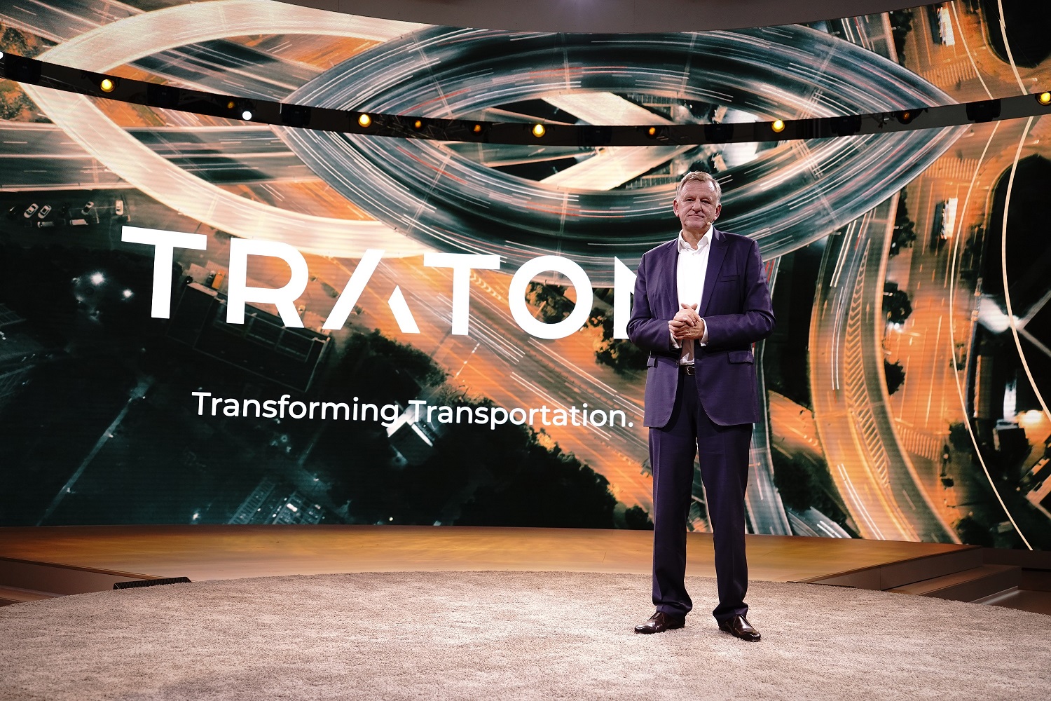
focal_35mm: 37
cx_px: 526
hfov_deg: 51.9
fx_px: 1080
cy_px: 350
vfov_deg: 35.9
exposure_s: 1/250
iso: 1250
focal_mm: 37
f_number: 4
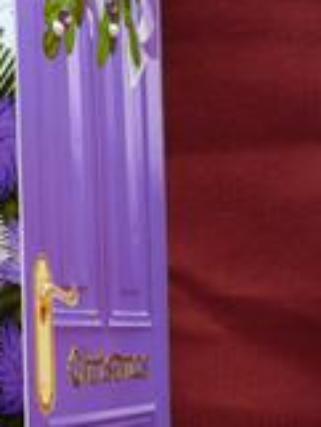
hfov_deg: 16.9
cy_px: 247
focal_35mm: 81
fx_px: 1000
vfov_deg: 24.1
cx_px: -122
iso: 125
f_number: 3.3
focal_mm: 5.2
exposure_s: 1/30
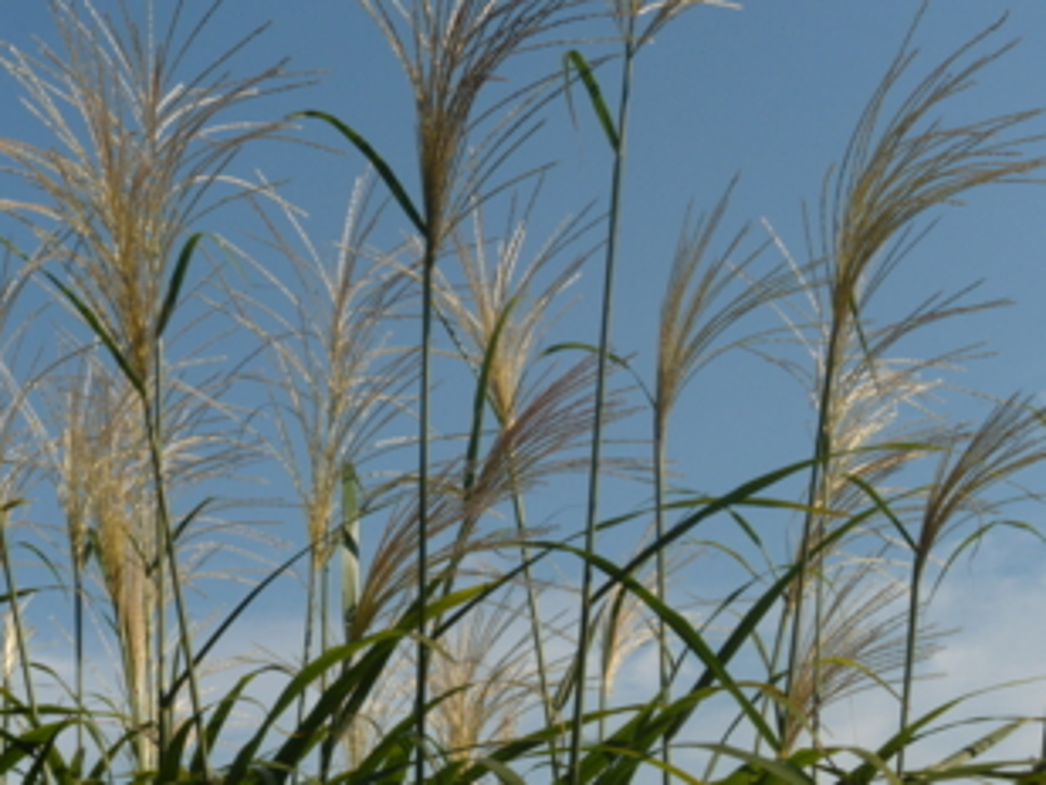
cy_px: 355
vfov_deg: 19.6
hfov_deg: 25.9
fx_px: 2267
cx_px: 376
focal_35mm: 75
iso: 80
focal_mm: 10.4
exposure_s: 1/160
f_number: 9.6
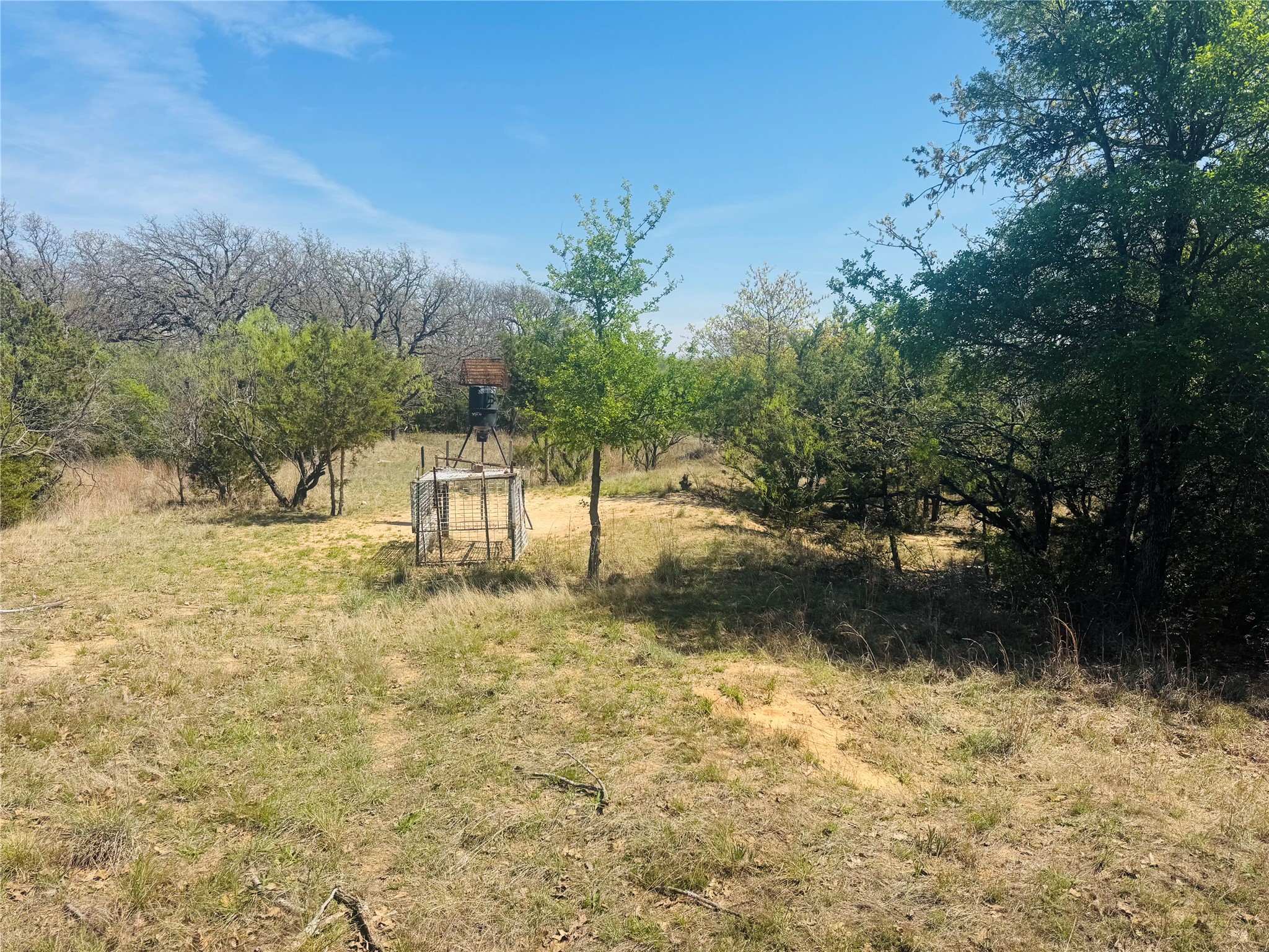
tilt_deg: -7.4
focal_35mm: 24
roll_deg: -0.8
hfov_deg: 71.6
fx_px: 880
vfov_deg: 56.8
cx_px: 634
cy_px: 476
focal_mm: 6.76
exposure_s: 1/4049
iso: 80
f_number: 1.78
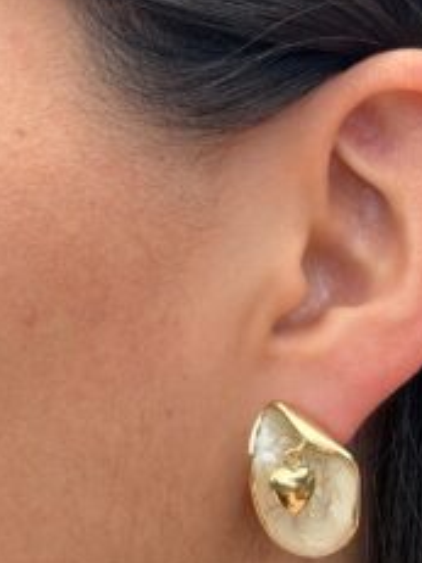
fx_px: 1350
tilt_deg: -5.5
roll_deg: -0.1
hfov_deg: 17.7
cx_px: 315
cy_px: 458
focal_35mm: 83
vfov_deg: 23.2
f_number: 1.78
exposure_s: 1/1116
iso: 64
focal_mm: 6.76
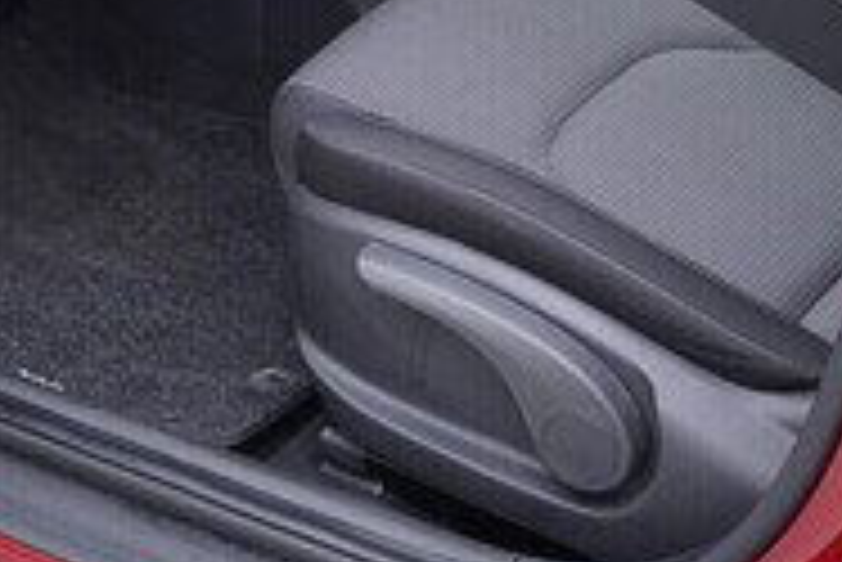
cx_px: 117
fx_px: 2481
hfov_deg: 19.0
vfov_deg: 12.4
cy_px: -218
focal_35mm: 106
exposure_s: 1/40
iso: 160
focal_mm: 24
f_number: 2.8
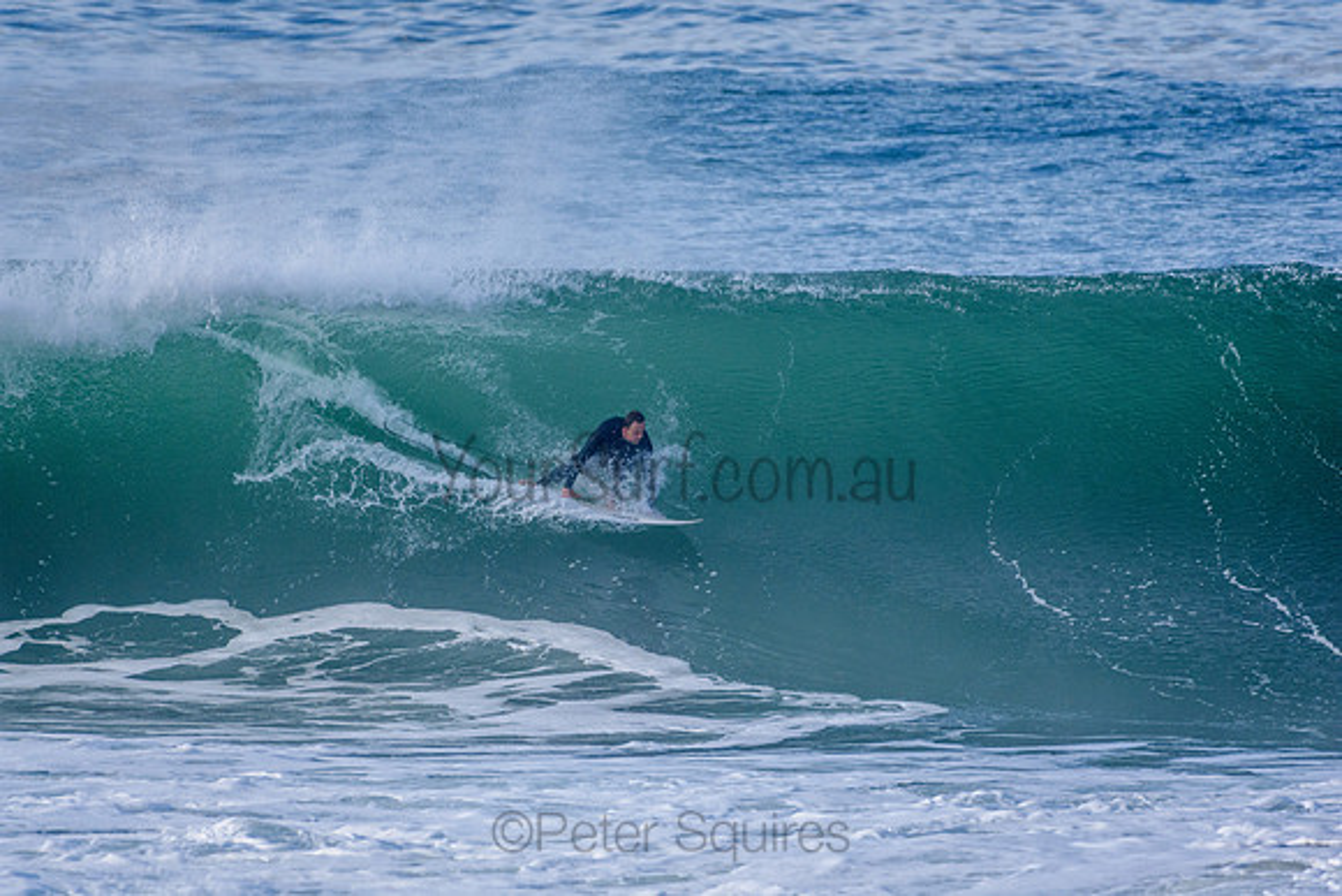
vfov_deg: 1.8
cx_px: 671
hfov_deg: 2.7
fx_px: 27964
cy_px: 448
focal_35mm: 750
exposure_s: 1/2000
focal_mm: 500
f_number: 5.6
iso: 450
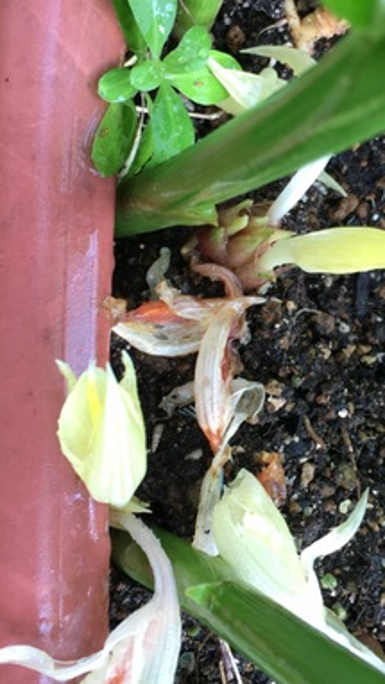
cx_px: 285
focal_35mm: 53
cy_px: 304
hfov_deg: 22.5
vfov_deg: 39.1
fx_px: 961
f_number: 2.2
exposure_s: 1/120
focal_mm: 4.15
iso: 32
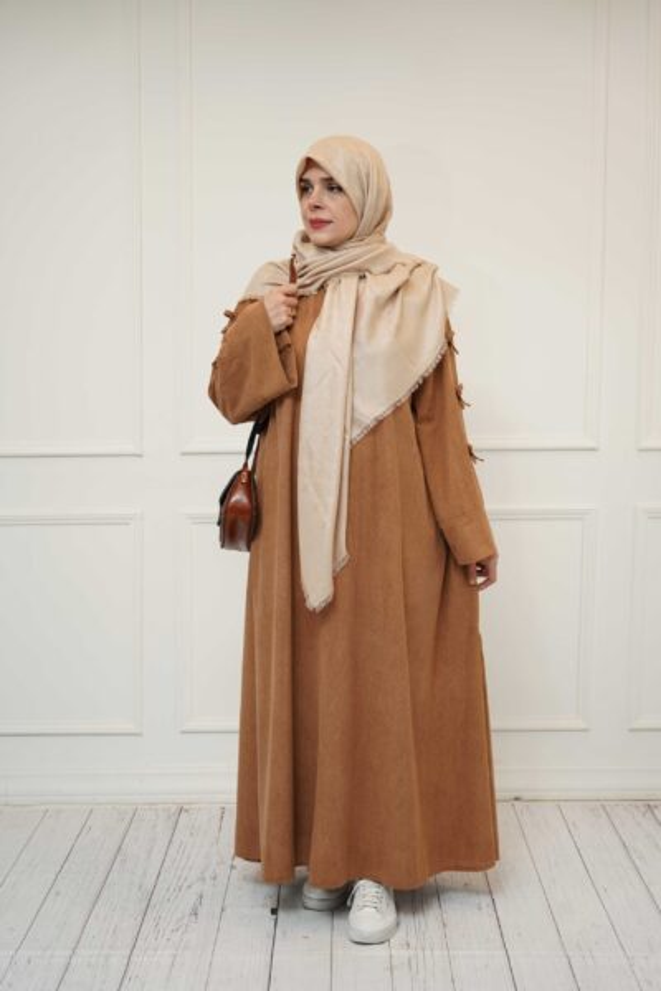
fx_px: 1473
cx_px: 330
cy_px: 496
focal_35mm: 54
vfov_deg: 37.2
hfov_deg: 25.3
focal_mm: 53.5
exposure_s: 1/125
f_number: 2.8
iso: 320
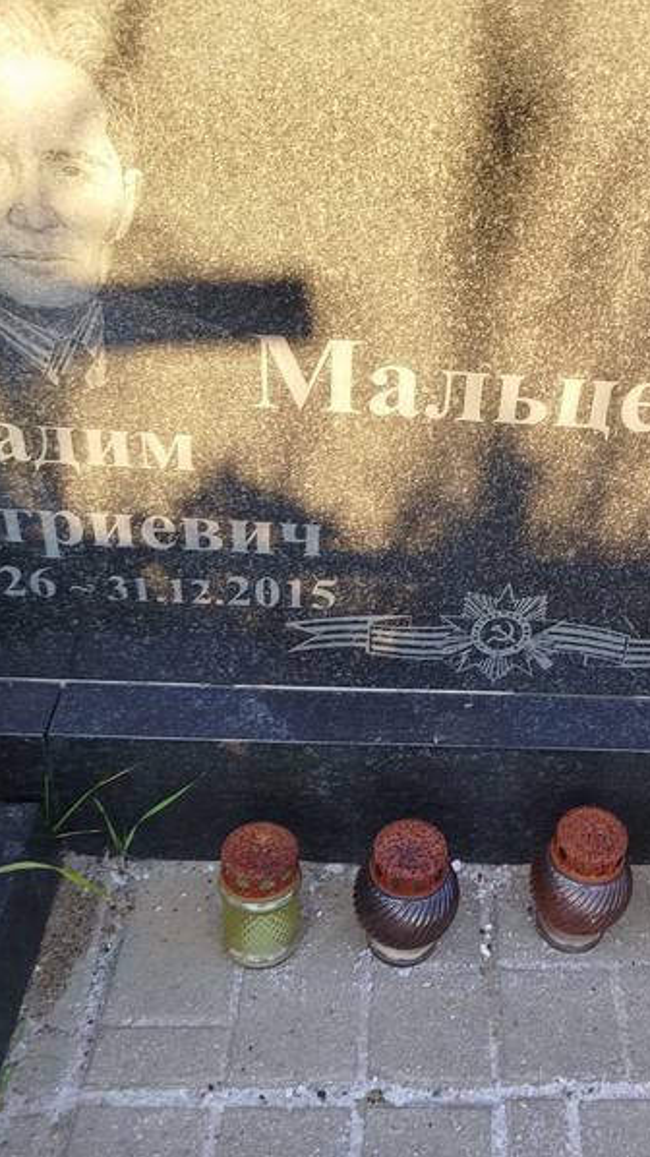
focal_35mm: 35
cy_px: 578
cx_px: 505
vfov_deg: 56.6
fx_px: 1073
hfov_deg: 32.9
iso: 64
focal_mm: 5.31
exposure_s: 1/100
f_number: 1.7
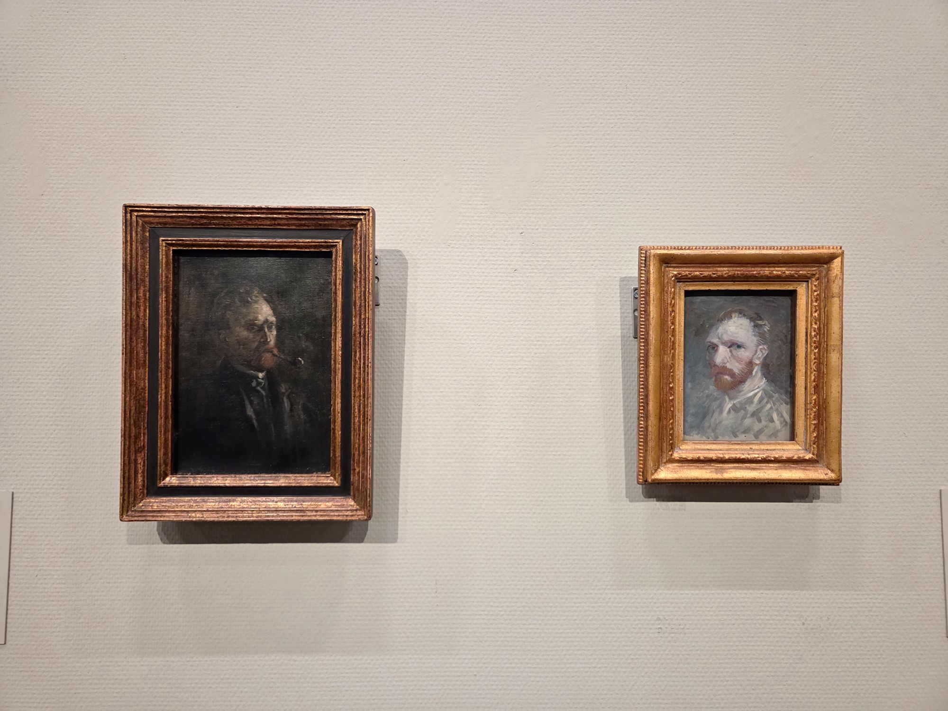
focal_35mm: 23
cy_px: 356
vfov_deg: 58.9
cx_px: 474
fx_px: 630
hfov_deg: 73.9
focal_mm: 5.4
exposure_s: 1/50.9
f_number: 1.8
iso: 640
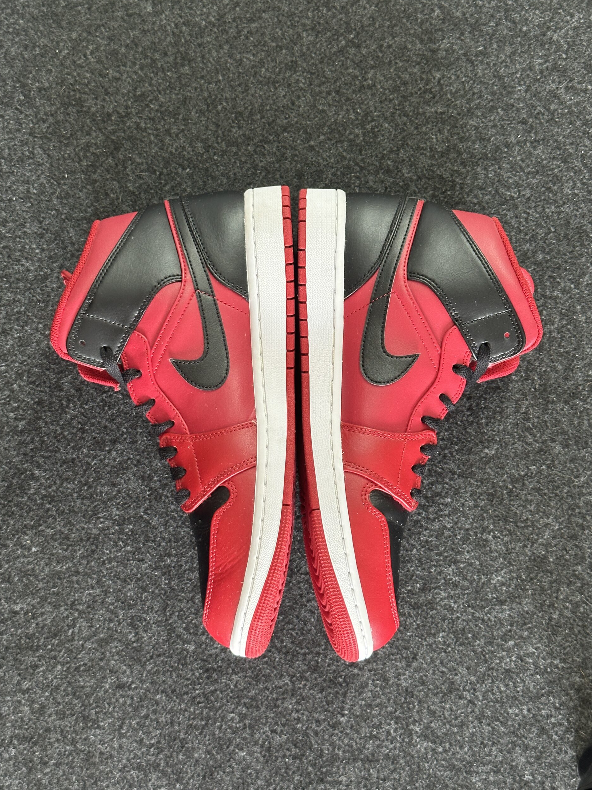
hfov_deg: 29.7
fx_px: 1117
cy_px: 389
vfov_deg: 38.9
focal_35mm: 49
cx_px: 293
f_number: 1.78
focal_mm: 6.86
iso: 200
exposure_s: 1/33
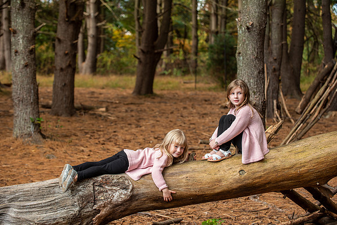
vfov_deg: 15.9
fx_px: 805
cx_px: 168
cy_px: 112
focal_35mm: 86
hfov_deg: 23.6
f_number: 4.5
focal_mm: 86
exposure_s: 1/60
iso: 250
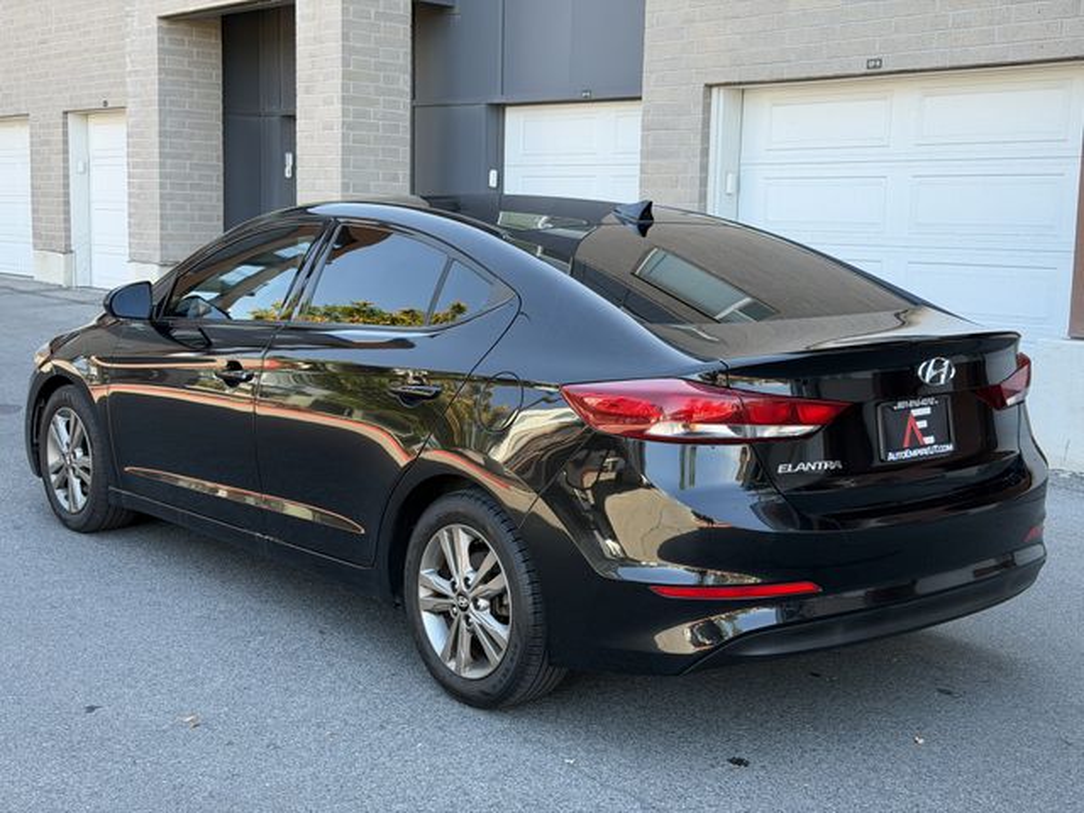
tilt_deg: -7.1
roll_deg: -1.6
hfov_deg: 39.7
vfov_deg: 30.3
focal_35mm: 48
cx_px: 542
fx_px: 1503
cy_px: 406
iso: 64
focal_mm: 6.76
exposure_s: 1/232
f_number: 1.78
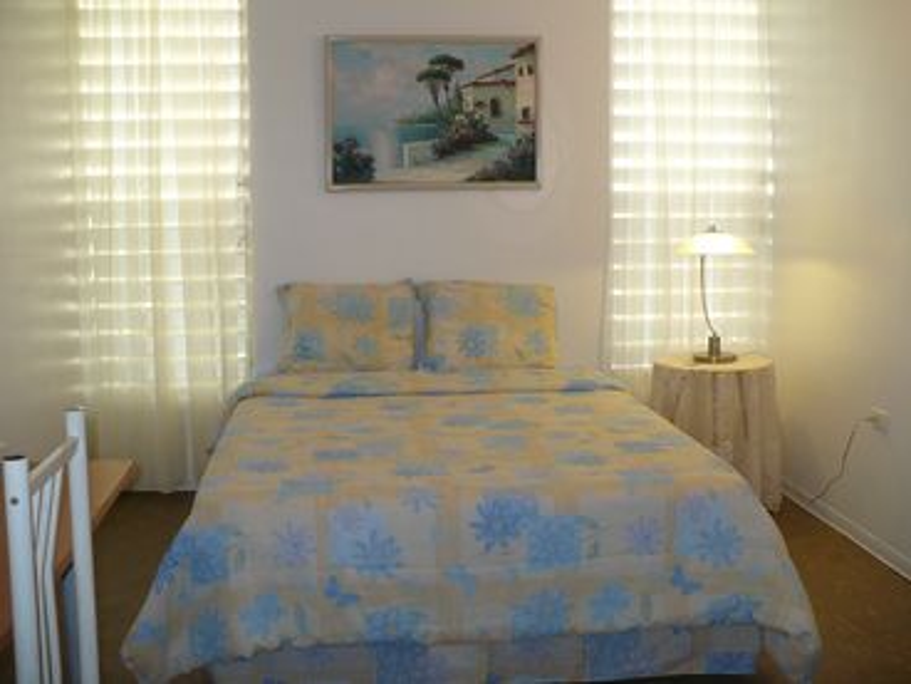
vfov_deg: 38.7
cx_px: 456
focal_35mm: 37
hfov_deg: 50.1
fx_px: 974
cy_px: 342
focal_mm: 6.1
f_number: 2.8
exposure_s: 1/30
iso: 100
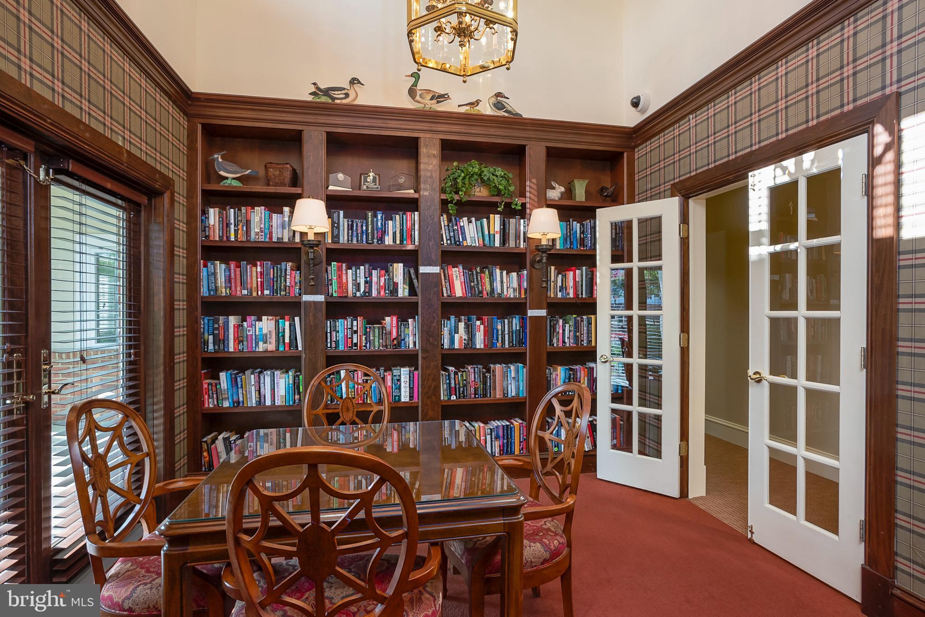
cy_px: 308
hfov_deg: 86.9
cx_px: 462
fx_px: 488
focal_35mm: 19
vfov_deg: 64.6
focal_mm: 19
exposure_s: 1/15
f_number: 8
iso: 640
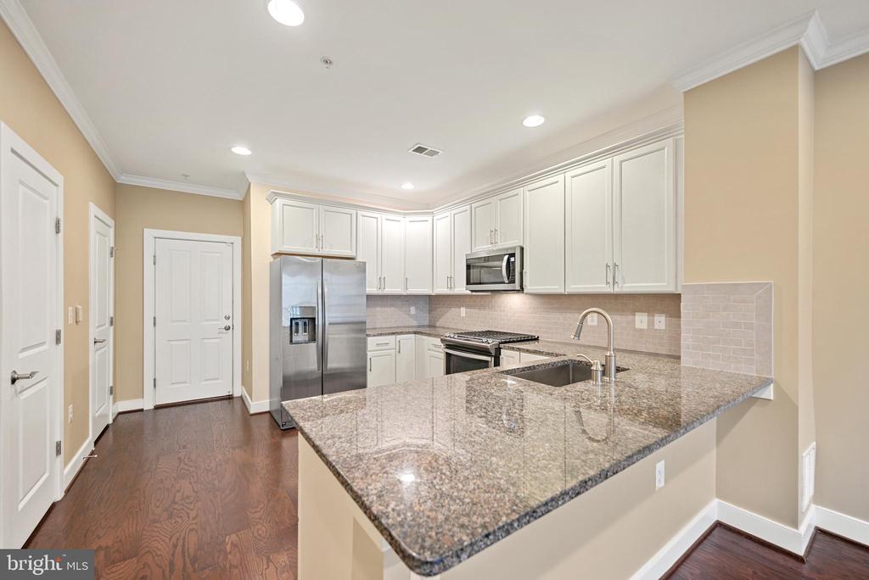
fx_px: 338
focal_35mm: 14
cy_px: 290
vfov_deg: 81.3
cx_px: 434
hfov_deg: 104.2
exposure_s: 1/6
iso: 100
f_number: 4
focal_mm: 14
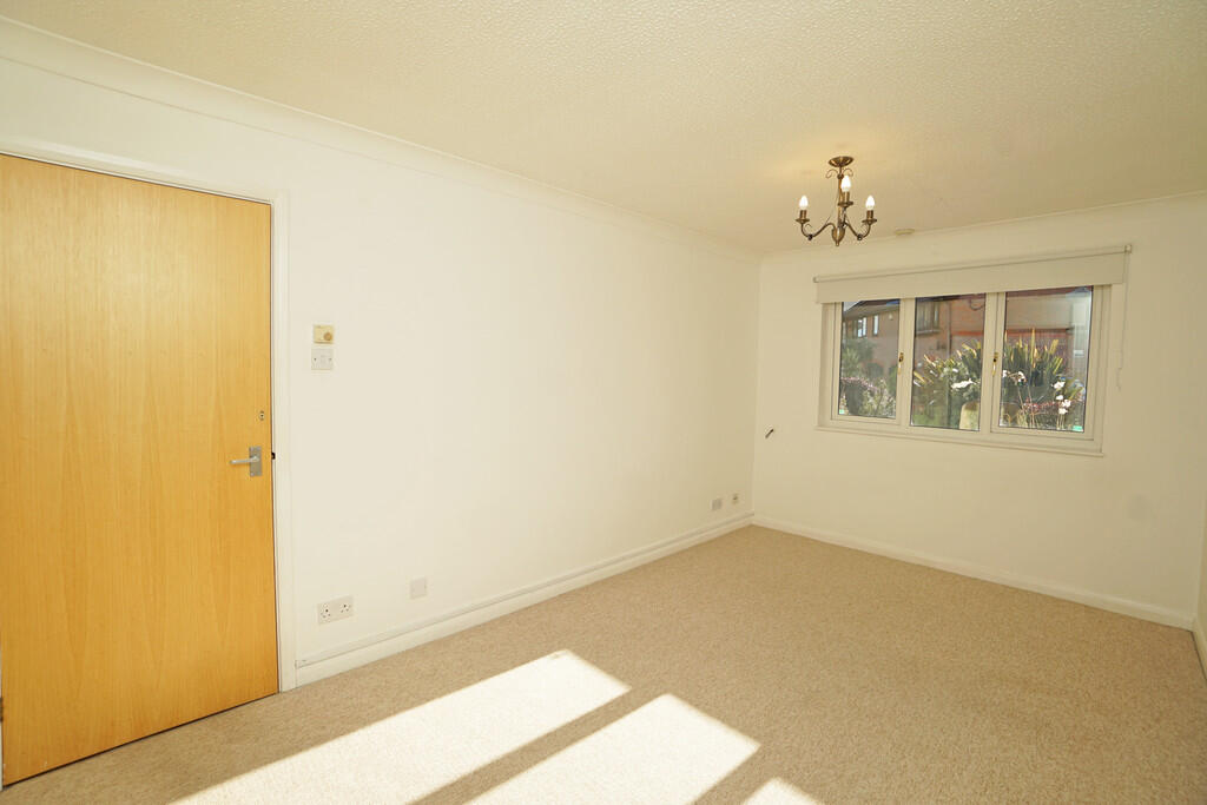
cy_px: 402
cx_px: 604
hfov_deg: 100.4
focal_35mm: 15
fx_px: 503
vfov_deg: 77.3
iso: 100
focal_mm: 10
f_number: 5.6
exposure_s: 1/200
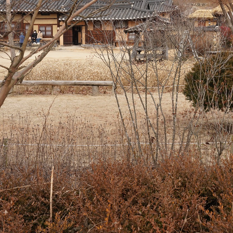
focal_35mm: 58
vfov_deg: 28.9
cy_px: 45
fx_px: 442
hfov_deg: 28.9
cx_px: 187
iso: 200
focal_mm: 28
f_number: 9
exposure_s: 1/100
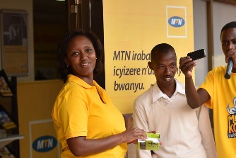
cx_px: 203
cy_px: 99
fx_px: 918
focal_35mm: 140
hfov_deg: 14.5
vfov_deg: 9.8
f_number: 2.8
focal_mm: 78
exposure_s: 1/160
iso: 200
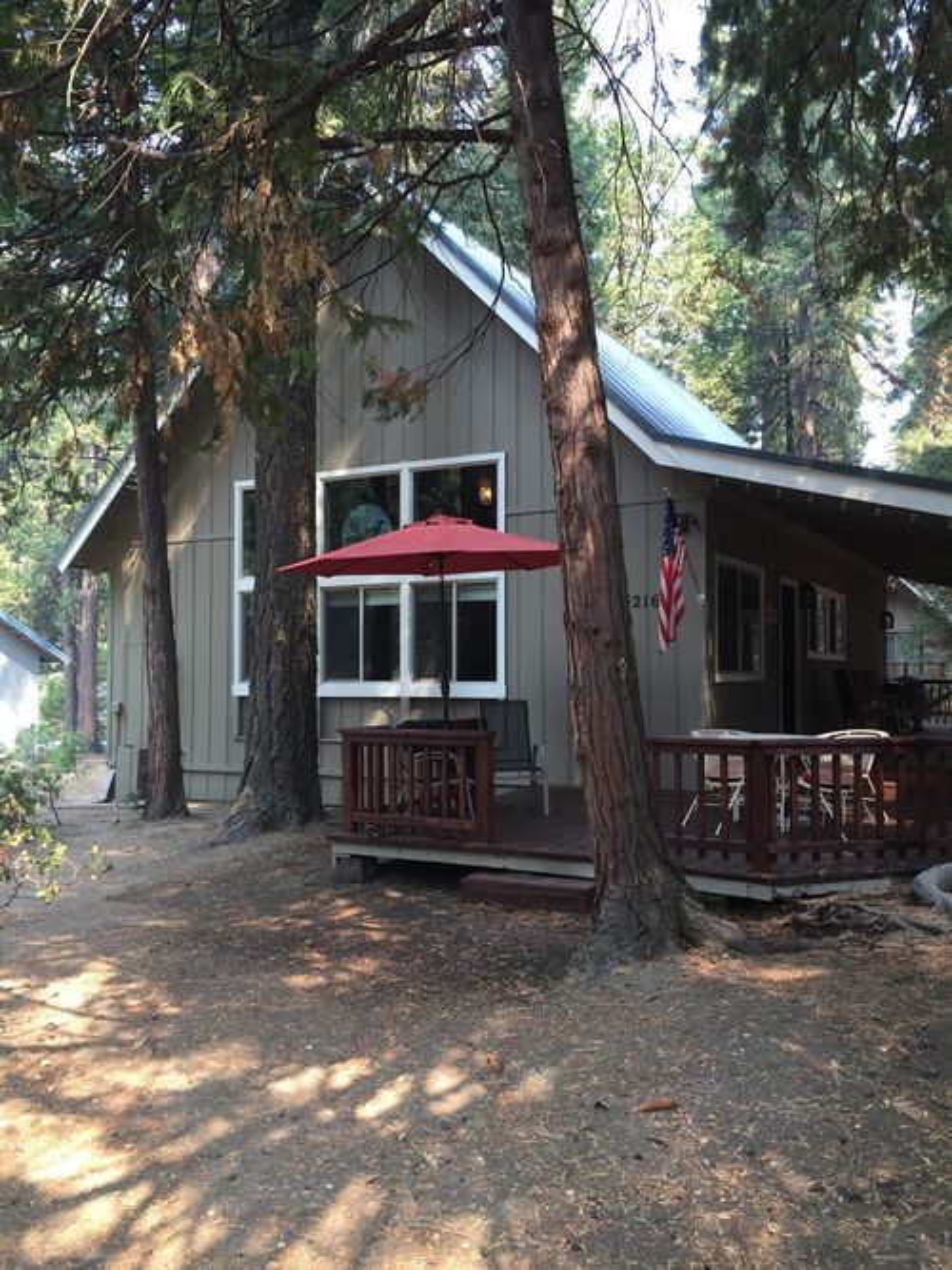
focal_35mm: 29
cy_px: 635
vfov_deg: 61.7
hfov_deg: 48.2
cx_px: 476
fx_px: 1064
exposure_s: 1/120
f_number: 2.2
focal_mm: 4.15
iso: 40
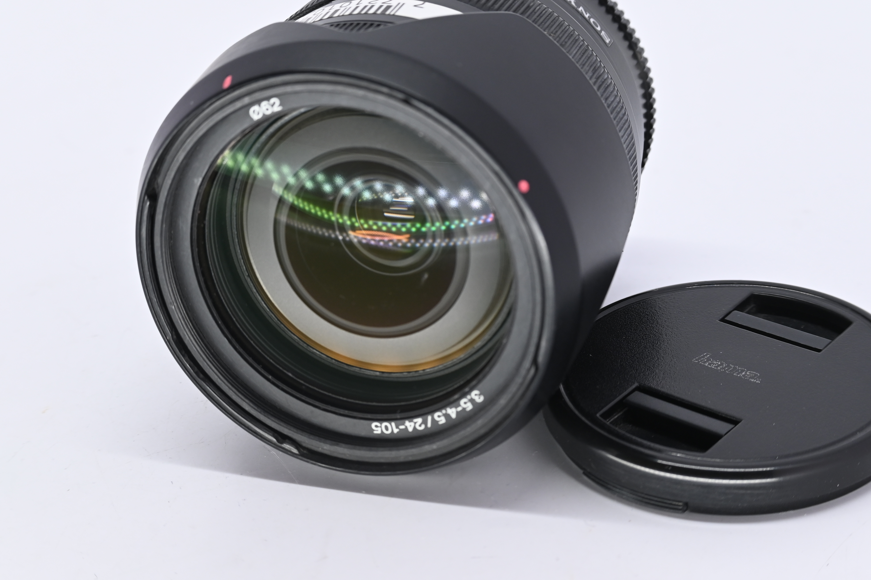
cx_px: 436
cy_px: 290
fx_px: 1960
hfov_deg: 25.1
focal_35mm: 81
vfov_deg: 16.9
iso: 500
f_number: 9
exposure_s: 1/160
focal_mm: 54
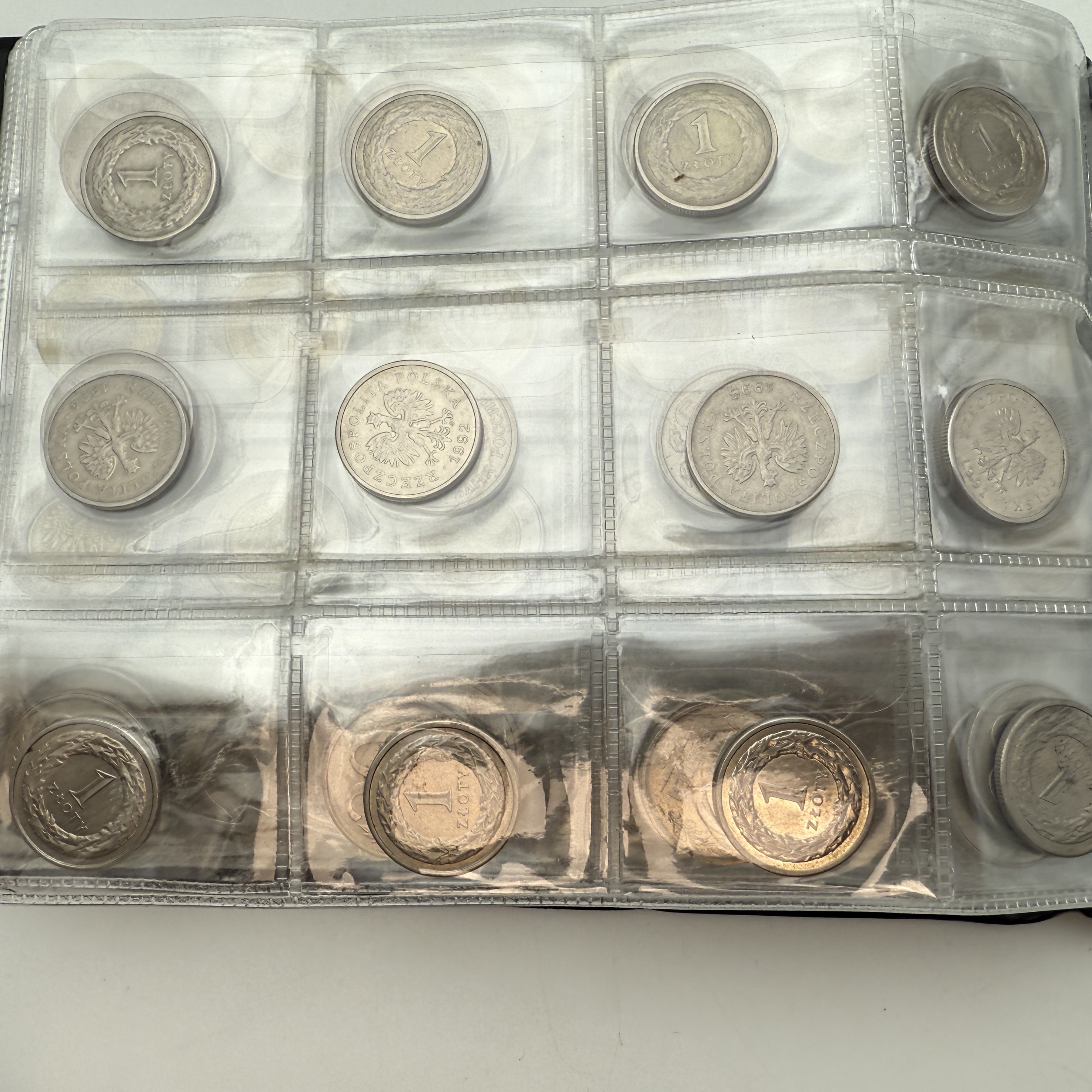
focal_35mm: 29
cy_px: 533
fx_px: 1035
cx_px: 566
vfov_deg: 55.6
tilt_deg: -80.0
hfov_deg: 55.6
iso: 40
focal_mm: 2.22
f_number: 2.2
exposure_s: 1/286
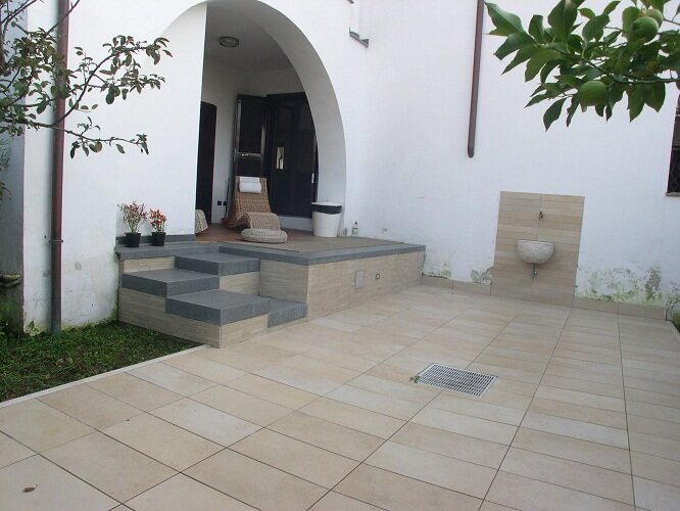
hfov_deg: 49.0
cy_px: 256
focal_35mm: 38
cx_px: 340
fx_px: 747
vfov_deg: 37.7
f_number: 7.6
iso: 100
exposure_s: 1/30
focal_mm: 8
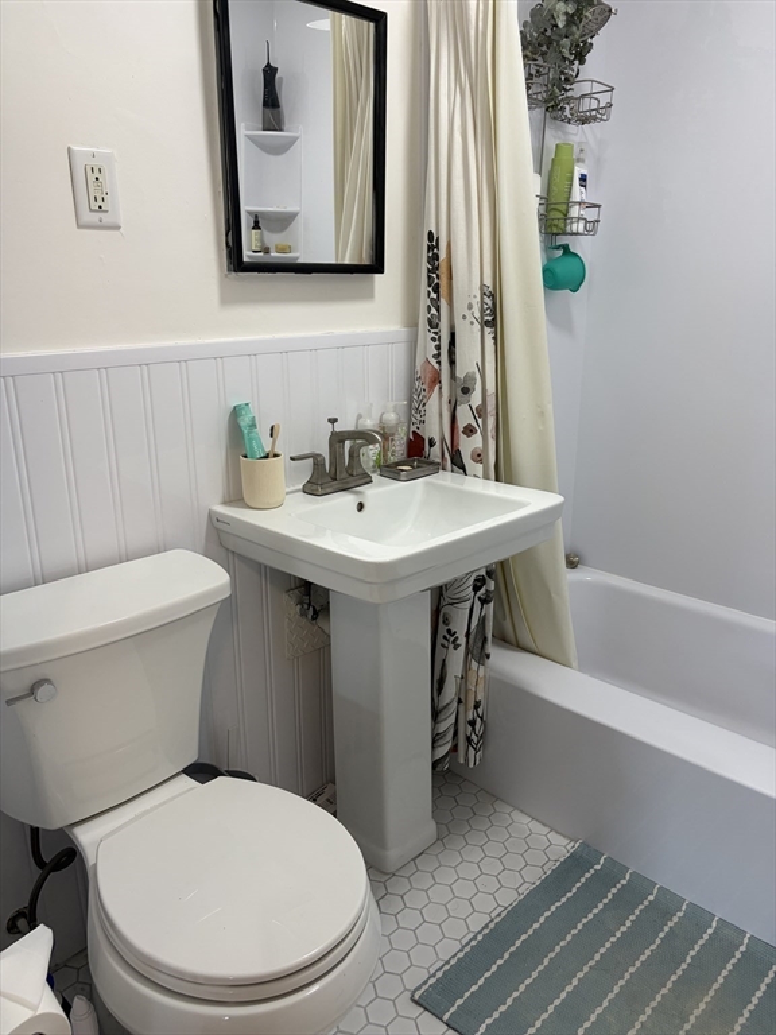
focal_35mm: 26
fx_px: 777
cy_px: 518
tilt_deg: -17.8
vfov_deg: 67.3
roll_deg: +0.3
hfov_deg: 53.1
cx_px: 388
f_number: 1.6
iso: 125
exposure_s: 1/120
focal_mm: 5.96
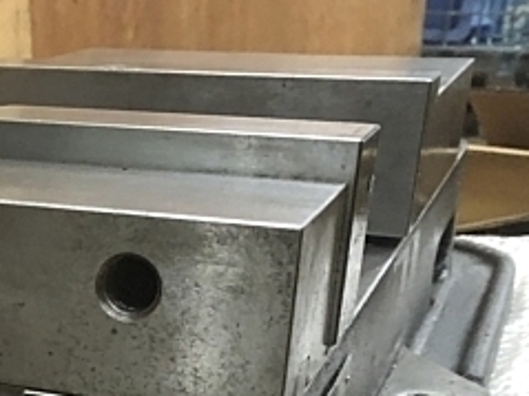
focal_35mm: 75
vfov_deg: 18.4
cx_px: -53
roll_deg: +1.5
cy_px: 502
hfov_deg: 24.3
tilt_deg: -26.3
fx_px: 1146
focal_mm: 3.99
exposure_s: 1/15
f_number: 1.8
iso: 100
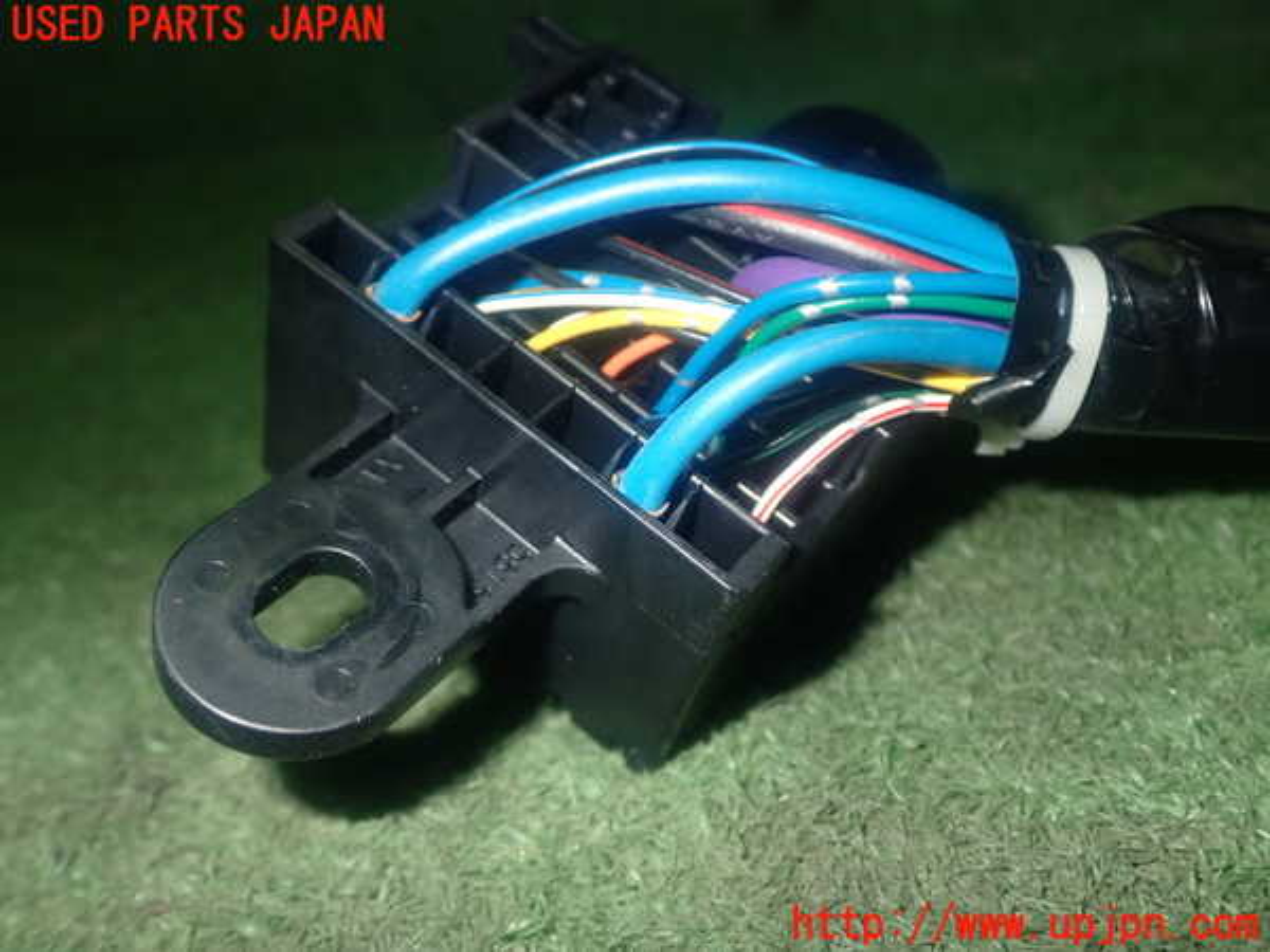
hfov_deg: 49.0
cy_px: 476
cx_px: 635
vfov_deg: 37.7
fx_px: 1394
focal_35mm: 38
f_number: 8
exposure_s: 1/40
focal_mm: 6.83
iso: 320
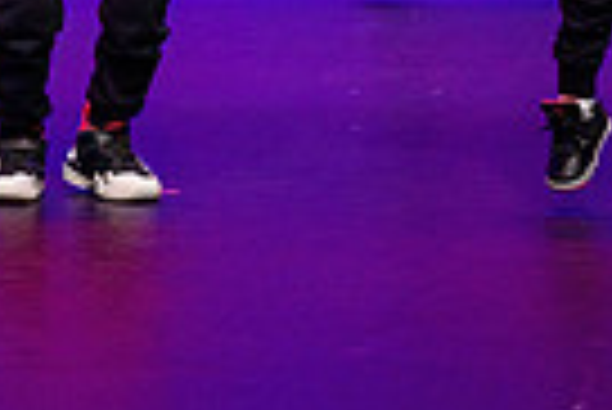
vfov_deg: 2.0
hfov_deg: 3.0
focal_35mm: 693
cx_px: 159
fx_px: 11793
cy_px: -603
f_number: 2.8
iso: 1250
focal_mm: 120
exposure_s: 1/400
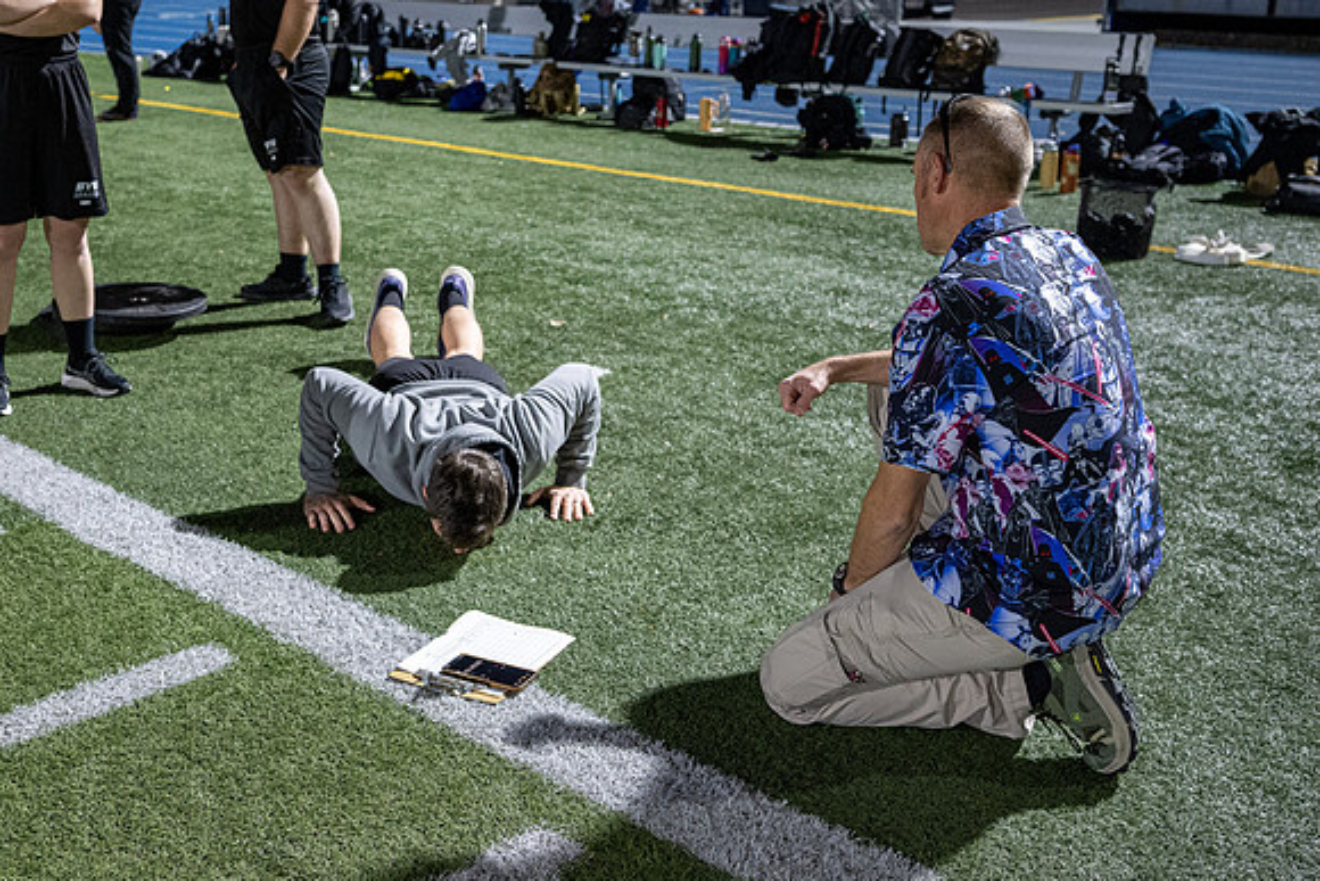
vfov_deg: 31.3
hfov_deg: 45.5
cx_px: 546
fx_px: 1567
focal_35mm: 43
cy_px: 362
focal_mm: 26.5
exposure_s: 1/125
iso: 2000
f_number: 2.8
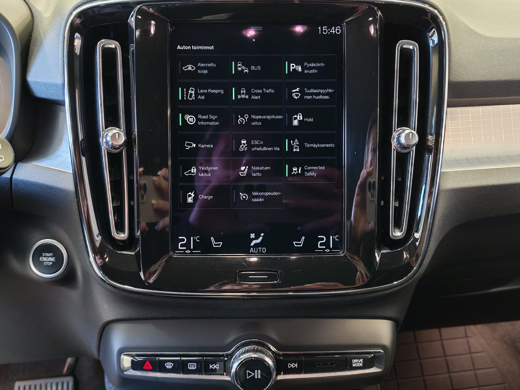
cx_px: 260
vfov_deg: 41.8
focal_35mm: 34
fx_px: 511
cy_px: 195
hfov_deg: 54.0
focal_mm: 6.12
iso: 2000
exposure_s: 1/50
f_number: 1.9
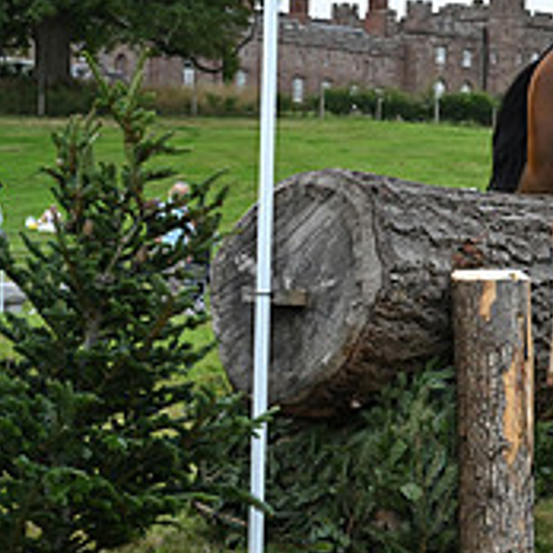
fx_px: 2567
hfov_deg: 11.6
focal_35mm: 142
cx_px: 890
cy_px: 167
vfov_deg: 12.3
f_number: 5.6
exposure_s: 1/1250
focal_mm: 50
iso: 900
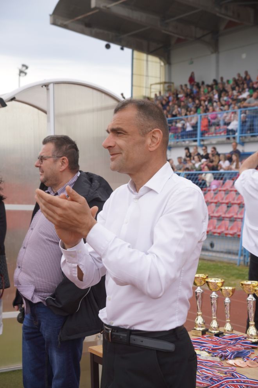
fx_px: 738
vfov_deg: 29.4
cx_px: 129
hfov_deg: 19.8
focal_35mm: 69
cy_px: 194
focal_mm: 45.8
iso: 100
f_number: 5
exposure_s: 1/200
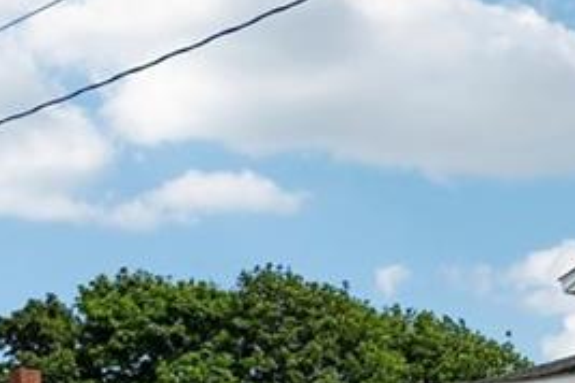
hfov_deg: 16.0
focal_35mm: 115
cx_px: 913
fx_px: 1837
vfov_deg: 11.8
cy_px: 403
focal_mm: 30
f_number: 8
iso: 400
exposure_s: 1/1600
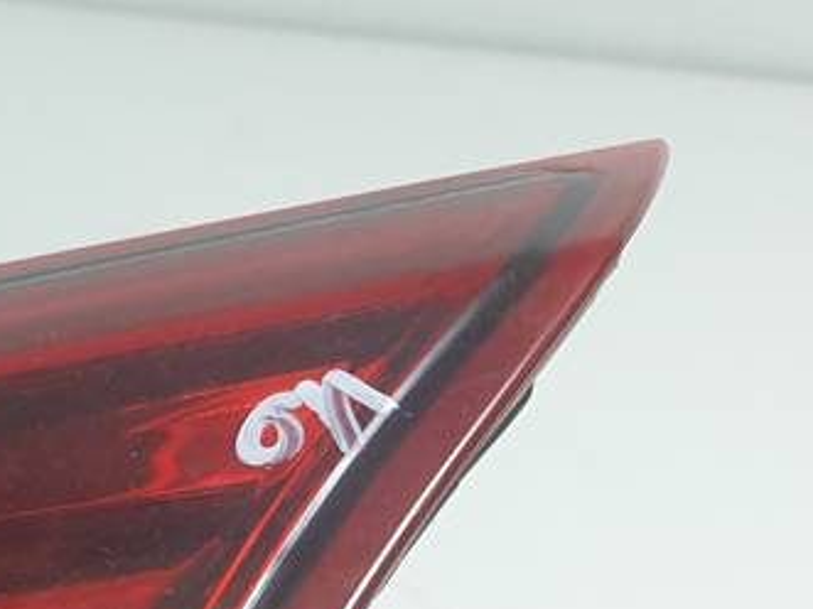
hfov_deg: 14.3
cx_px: -857
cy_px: 1265
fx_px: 2653
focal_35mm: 113
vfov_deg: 11.6
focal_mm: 4.3
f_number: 2.4
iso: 50
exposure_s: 1/130
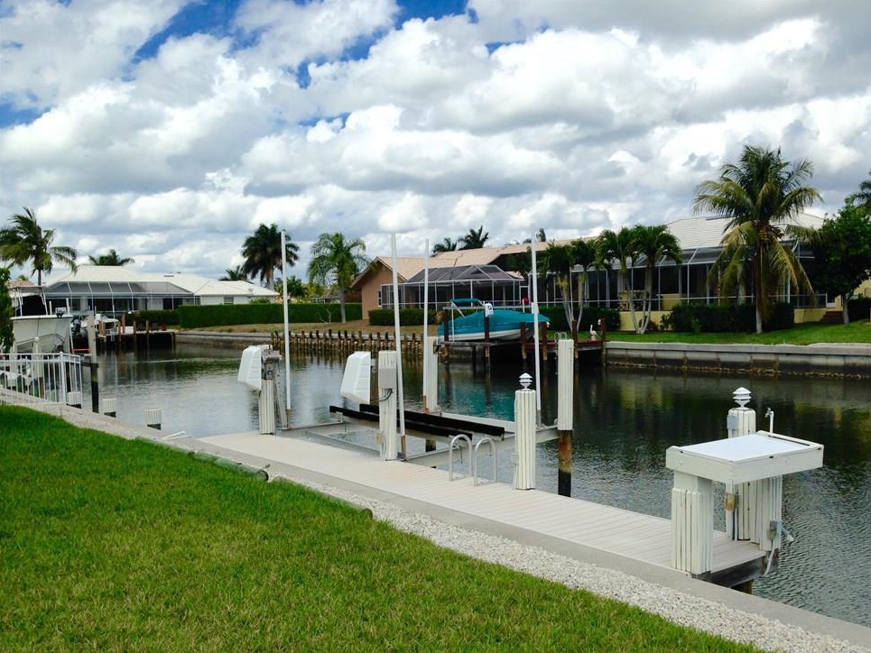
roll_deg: +2.9
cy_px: 343
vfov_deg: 40.7
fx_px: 881
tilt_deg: -4.3
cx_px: 460
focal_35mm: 35
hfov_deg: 52.6
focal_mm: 4.12
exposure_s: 1/2463
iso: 50
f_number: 2.4
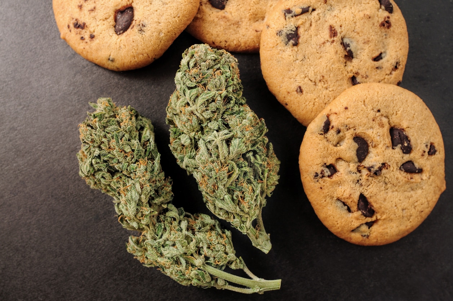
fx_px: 452
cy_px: 150
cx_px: 226
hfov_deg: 53.2
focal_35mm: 36
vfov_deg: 36.8
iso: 200
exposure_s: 1/125
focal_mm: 24
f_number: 9
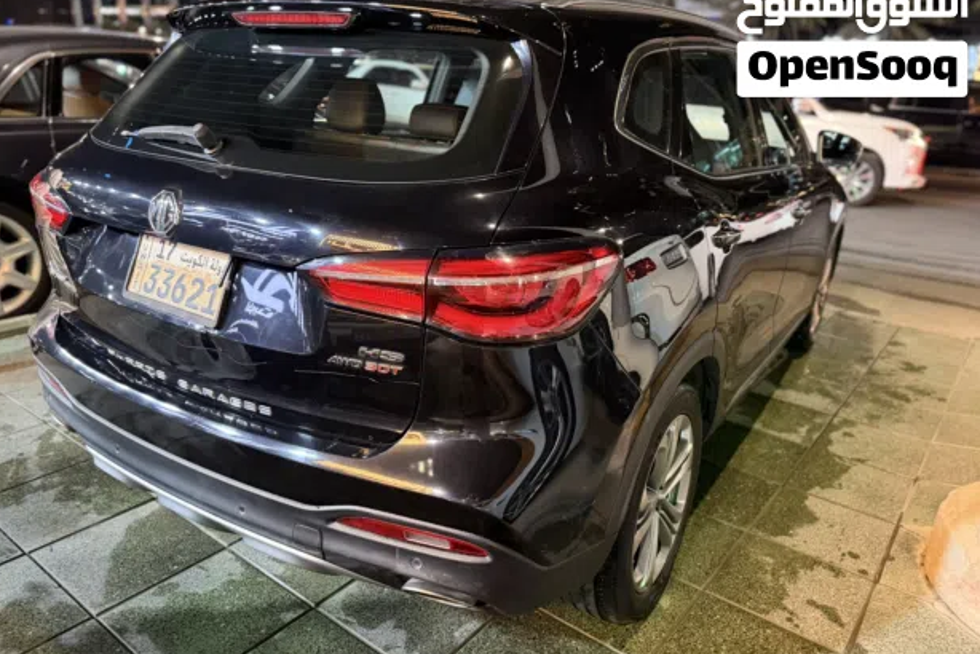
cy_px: 327
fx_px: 708
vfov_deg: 49.6
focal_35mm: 26
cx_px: 496
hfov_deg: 69.4
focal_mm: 6.76
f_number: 1.78
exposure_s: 1/33
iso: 640
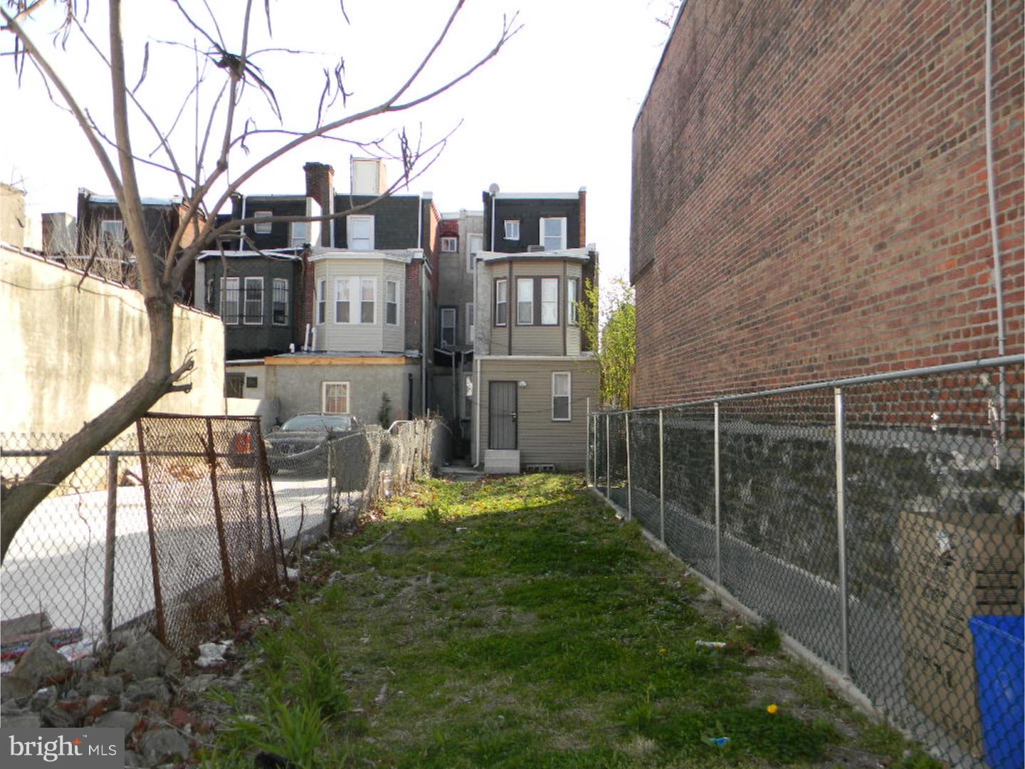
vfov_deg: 49.7
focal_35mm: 28
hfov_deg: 63.4
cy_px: 384
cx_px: 512
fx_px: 829
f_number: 3.5
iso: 112
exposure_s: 1/346
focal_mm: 5
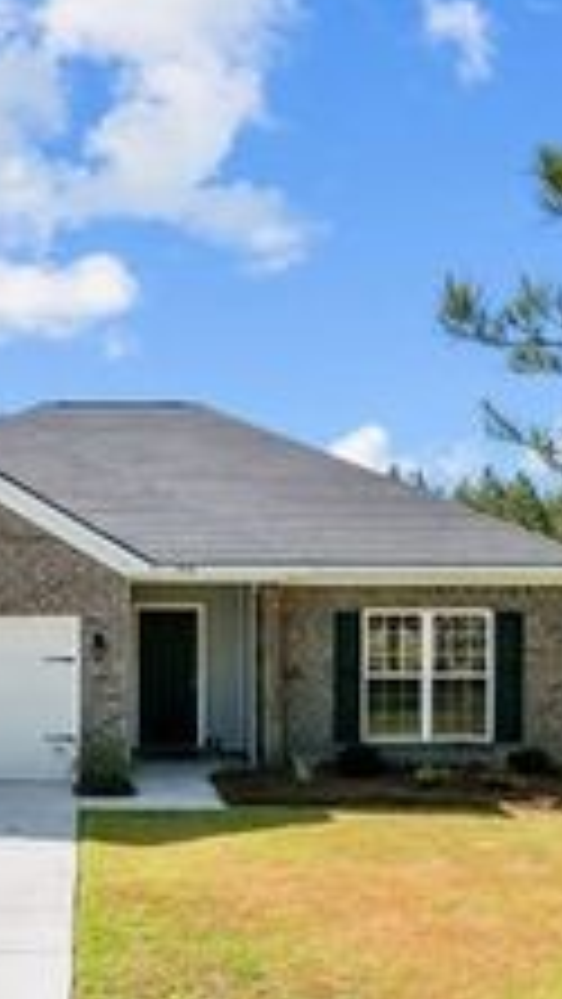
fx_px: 1377
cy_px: 603
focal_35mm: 52
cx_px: 117
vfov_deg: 39.7
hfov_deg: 22.8
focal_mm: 8.38
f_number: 2.8
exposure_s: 1/2500
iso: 120
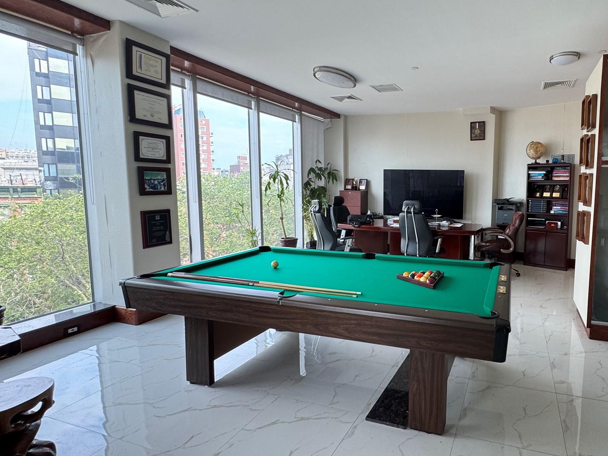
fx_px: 351
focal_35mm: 20
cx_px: 415
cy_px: 219
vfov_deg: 65.9
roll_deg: -1.0
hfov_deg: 78.5
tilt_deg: -4.7
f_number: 2.2
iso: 80
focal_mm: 2.22
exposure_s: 1/99
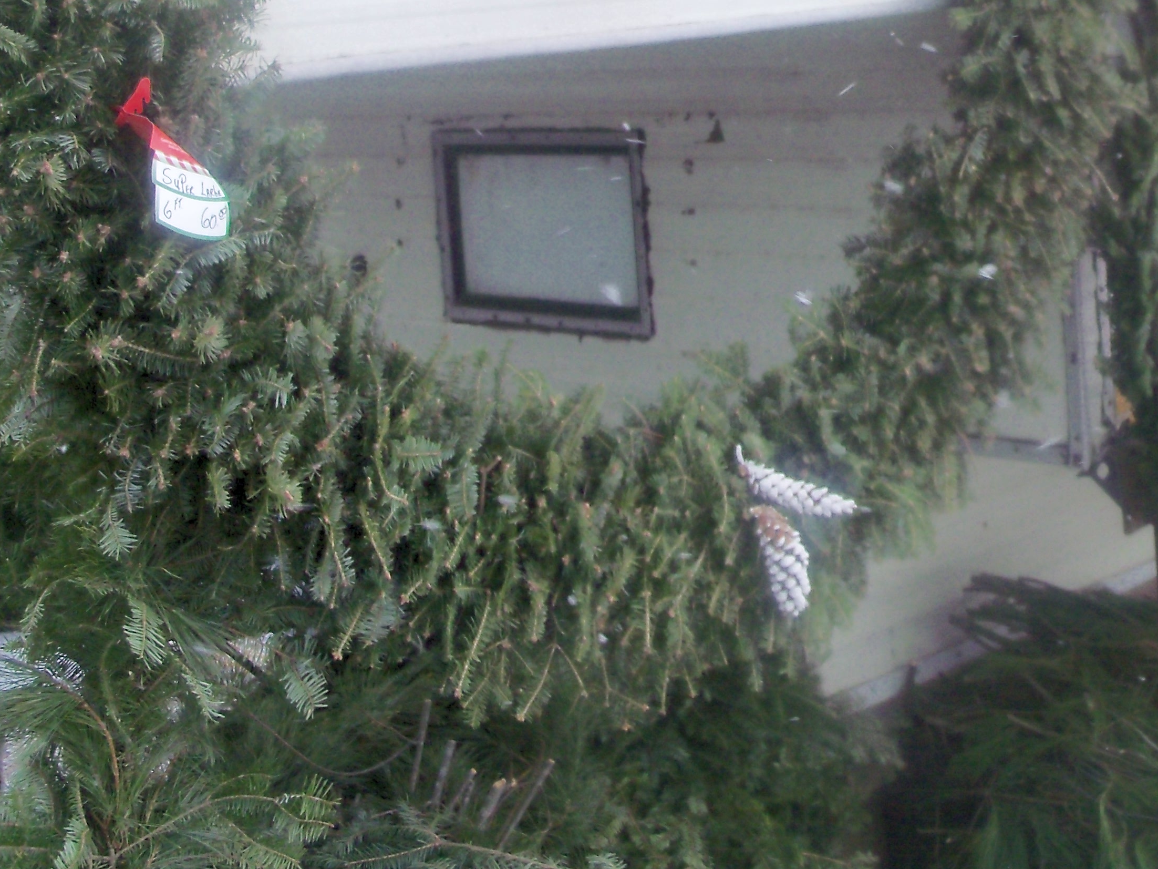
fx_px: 2108
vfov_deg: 22.9
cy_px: 142
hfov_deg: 29.9
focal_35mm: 63
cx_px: 953
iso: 160
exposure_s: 1/250
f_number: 3
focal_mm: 6.3
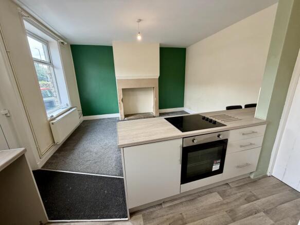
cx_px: 150
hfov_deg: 102.1
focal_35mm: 14
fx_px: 121
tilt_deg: -14.8
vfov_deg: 85.7
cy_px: 112
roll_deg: +2.1
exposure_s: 1/121
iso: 160
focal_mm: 2.22
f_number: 2.2
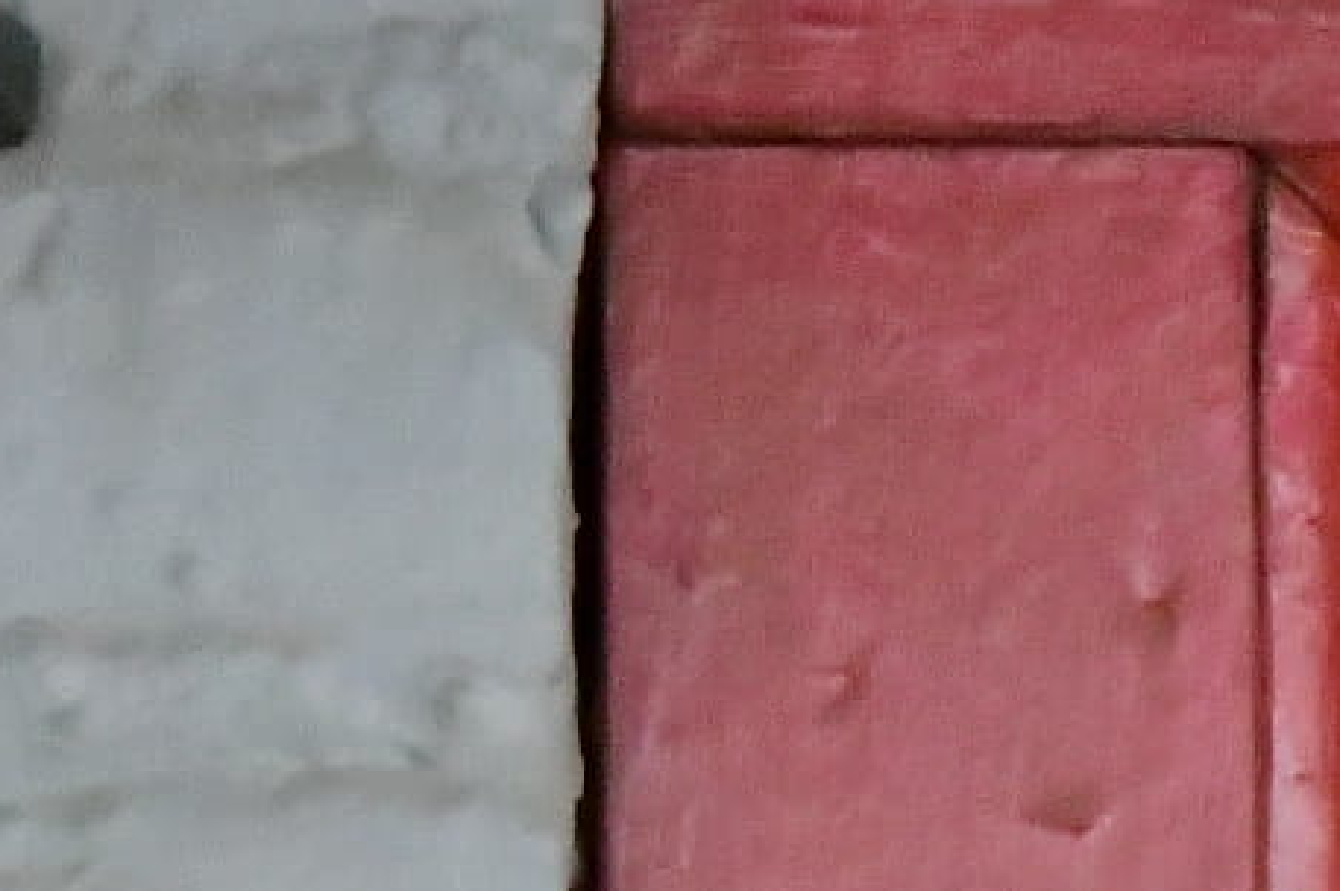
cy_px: 1052
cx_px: -2073
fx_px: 16328
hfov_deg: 4.6
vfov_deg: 3.1
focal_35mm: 439
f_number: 5.6
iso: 11400
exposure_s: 1/8000
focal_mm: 48
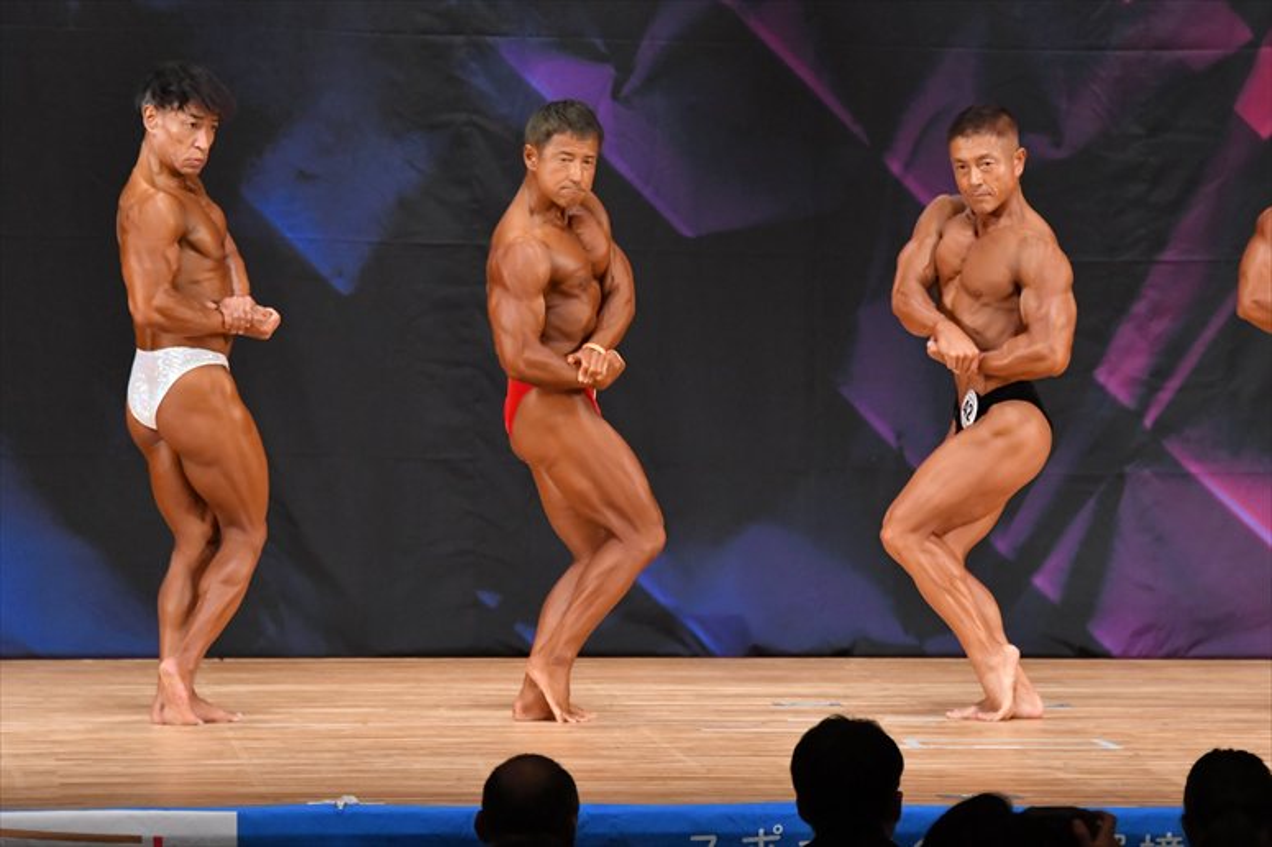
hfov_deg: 7.6
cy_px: 424
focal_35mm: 270
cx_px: 636
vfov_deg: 5.1
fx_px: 9535
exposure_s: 1/400
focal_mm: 180
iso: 5600
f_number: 5.6
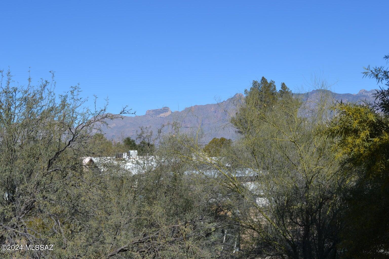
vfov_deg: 25.8
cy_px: 130
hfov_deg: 37.9
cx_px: 194
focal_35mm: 52
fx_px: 567
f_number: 9
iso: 100
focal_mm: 35
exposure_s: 1/320
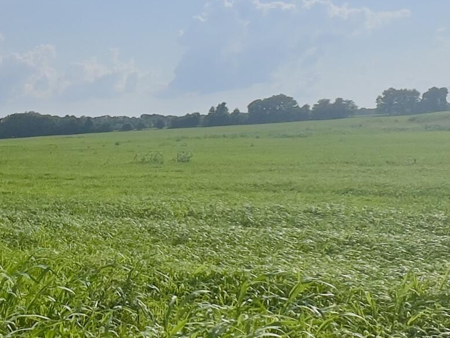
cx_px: 82
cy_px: 109
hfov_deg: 36.7
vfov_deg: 28.9
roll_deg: +3.8
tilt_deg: +1.4
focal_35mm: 50
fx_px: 650
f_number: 1.8
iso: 32
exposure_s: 1/5525
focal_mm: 1.57
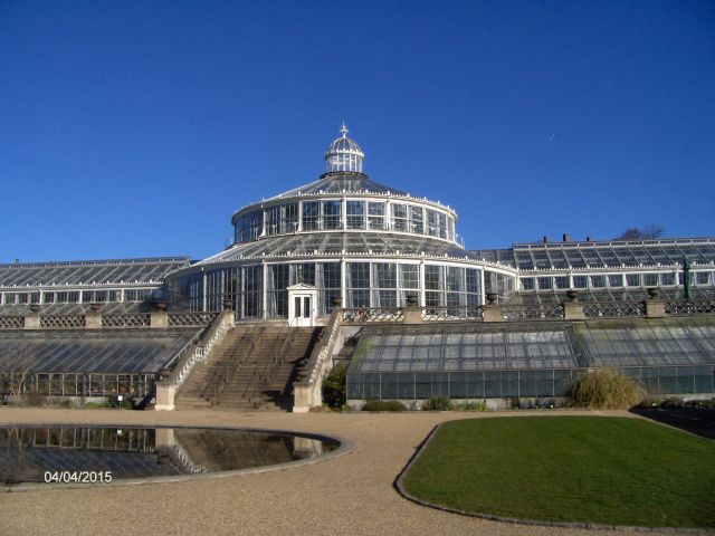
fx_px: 723
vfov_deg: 40.7
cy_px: 268
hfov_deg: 52.6
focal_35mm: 35
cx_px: 358
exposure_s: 1/1538
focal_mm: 5.8
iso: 100
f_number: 4.3
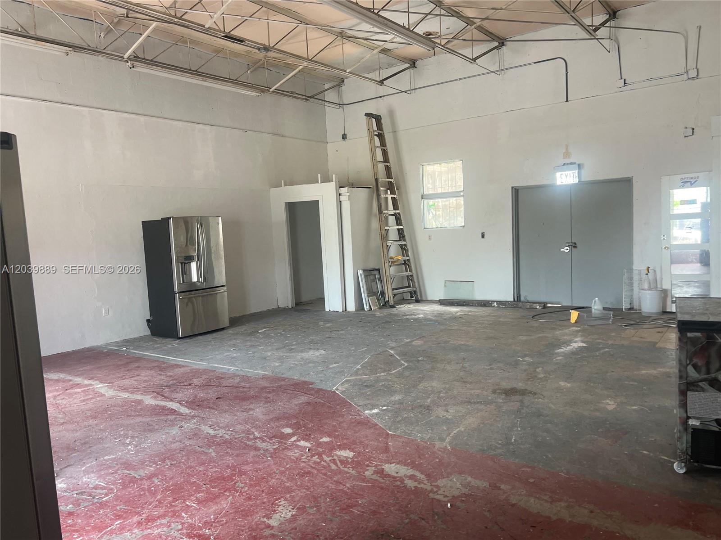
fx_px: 542
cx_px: 360
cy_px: 270
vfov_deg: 53.1
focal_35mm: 26
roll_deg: +2.5
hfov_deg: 67.3
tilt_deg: -7.9
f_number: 1.5
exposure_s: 1/120
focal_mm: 5.7
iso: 100
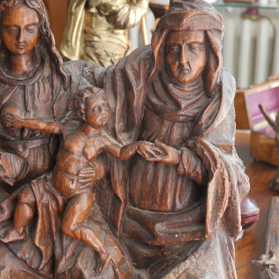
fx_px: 611
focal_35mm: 67
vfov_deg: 25.7
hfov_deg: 25.7
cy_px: 162
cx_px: 141
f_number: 4.7
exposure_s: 1/60
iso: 800
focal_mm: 28
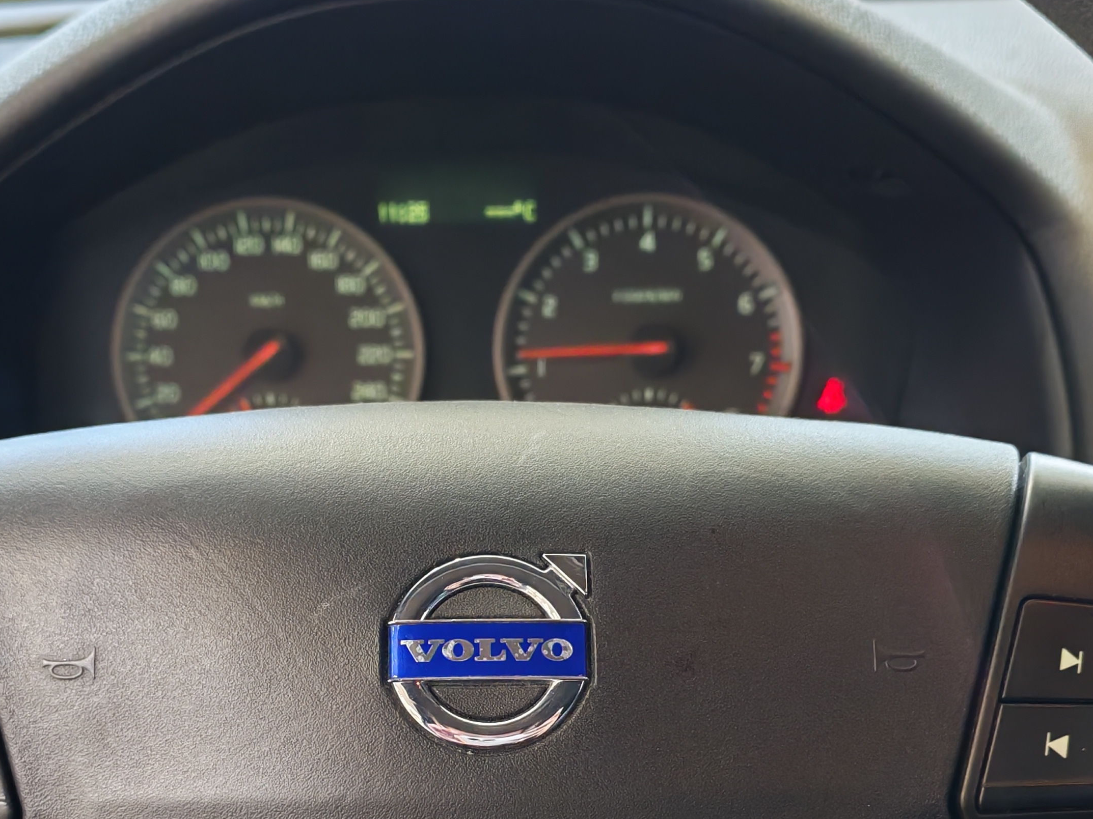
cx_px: 492
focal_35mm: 63
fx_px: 1989
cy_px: 669
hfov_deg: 30.7
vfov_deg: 22.9
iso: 1000
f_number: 1.9
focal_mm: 6.12
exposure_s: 1/100
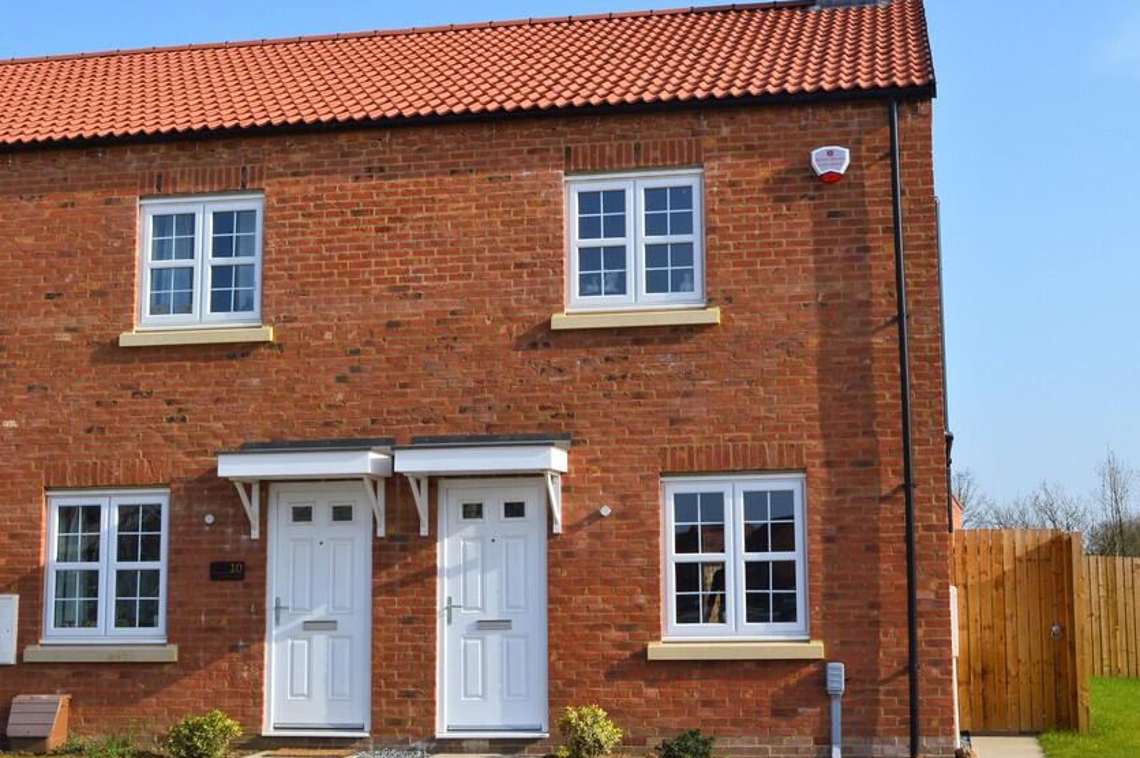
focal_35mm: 50
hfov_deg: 39.8
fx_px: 1570
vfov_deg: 27.2
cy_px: 374
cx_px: 644
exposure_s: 1/500
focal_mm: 27
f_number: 11
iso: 360
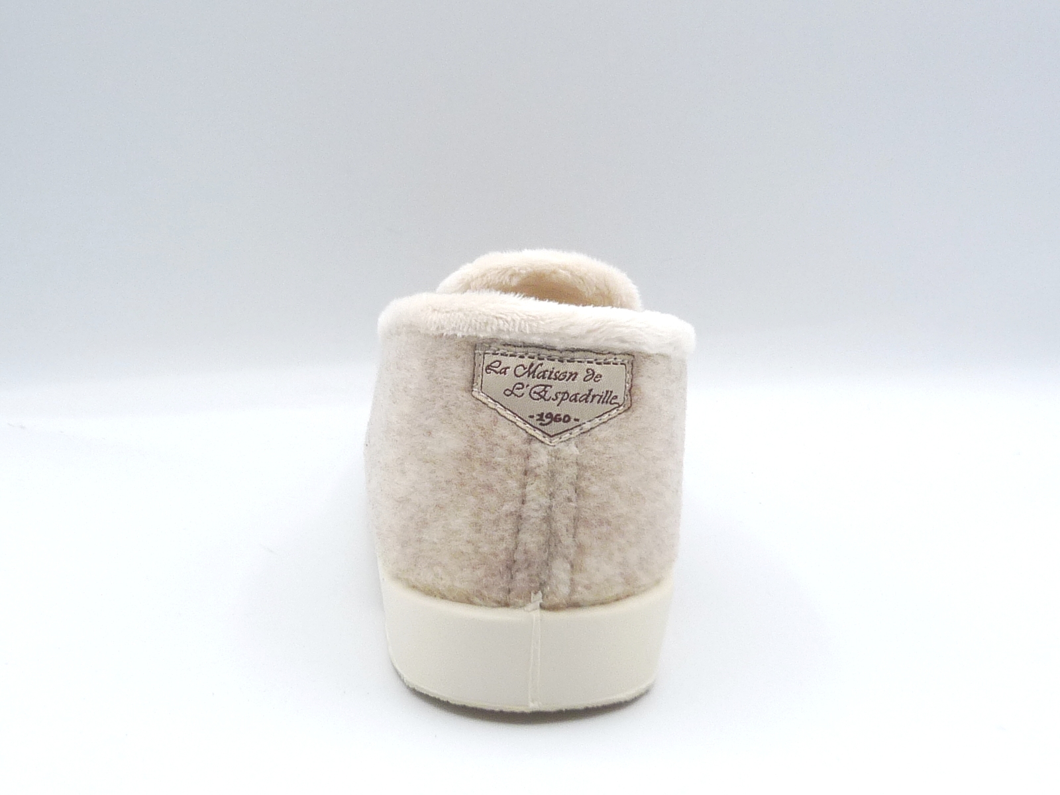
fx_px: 1500
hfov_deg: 38.9
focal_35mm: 49
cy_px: 398
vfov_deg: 29.7
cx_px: 530
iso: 100
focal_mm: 4.8
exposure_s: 1/250
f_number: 5
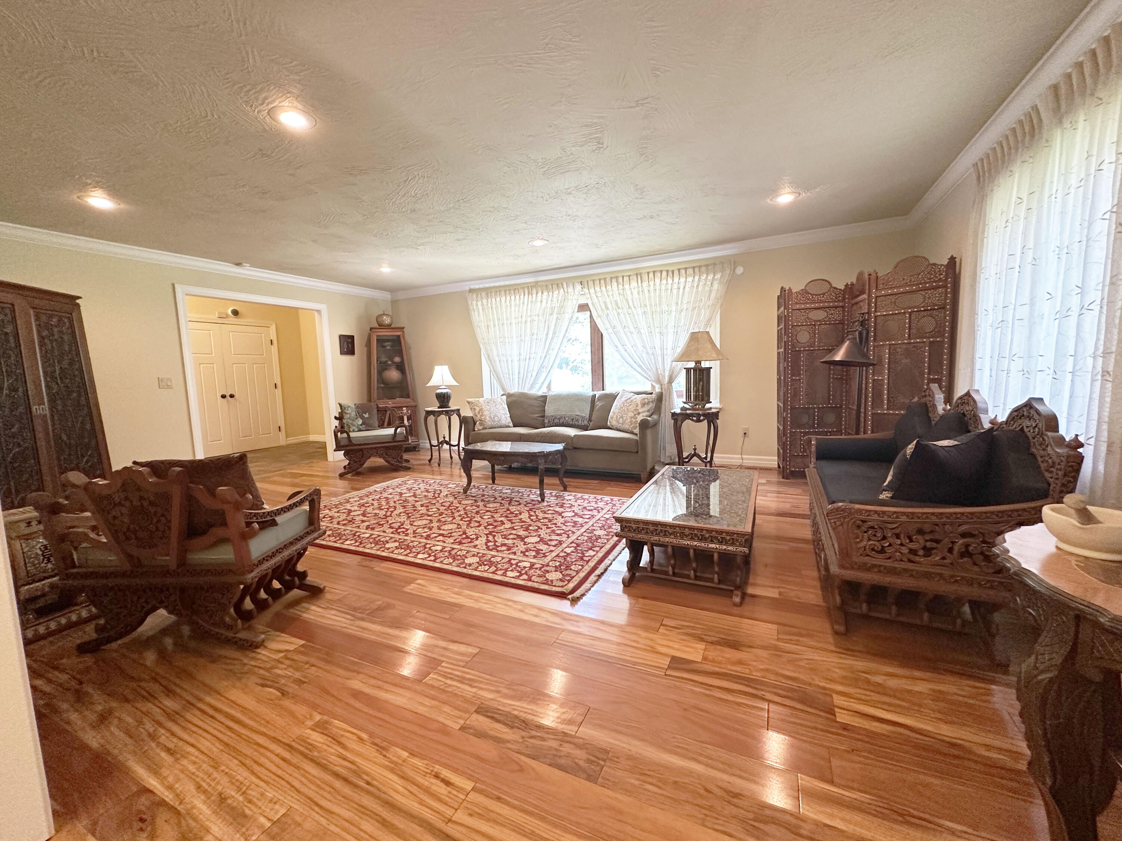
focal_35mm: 14
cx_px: 561
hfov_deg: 102.1
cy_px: 420
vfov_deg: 85.7
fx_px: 454
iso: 250
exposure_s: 1/60
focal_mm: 2.22
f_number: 2.2
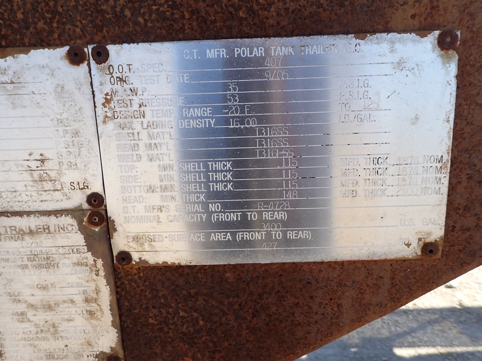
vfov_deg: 54.9
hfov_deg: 69.4
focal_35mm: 25
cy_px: 180
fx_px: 348
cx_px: 241
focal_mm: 4.5
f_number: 2.8
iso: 100
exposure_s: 1/320
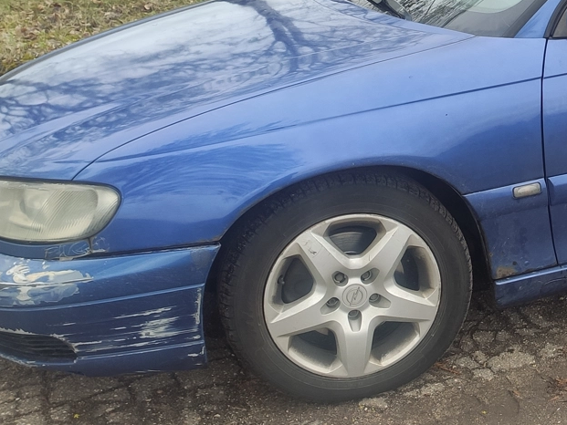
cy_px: 184
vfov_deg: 21.9
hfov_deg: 26.8
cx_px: 613
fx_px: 1098
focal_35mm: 67
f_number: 1.75
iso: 112
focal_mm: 4.77
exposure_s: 1/270
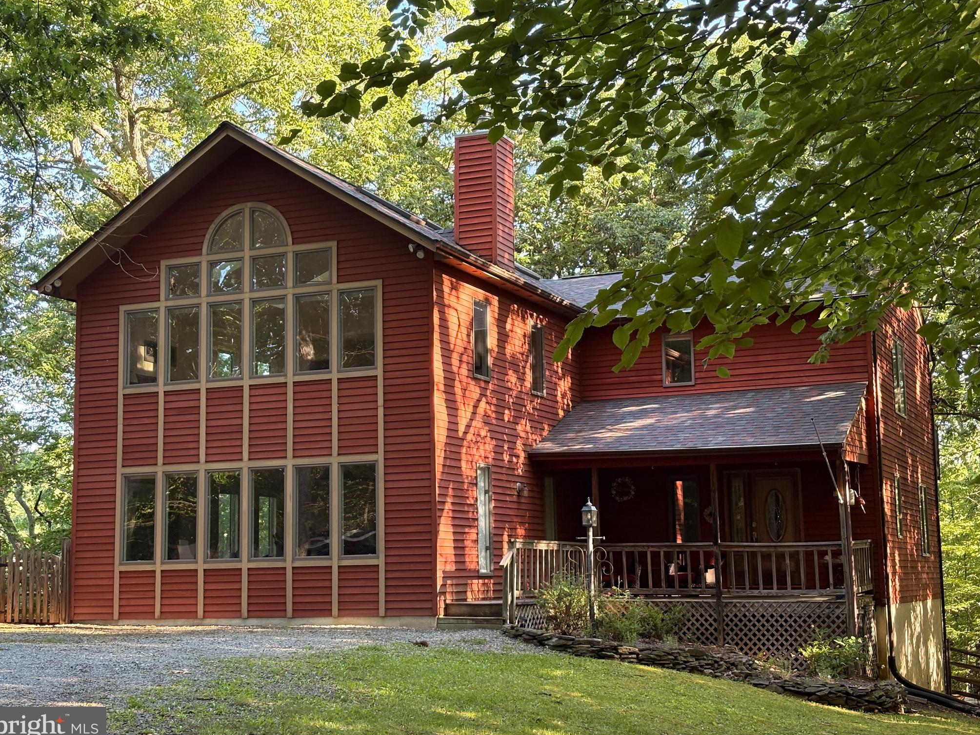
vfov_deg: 27.5
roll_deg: +0.9
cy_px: 372
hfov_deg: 36.2
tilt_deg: +7.5
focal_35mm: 53
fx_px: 1501
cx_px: 484
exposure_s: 1/89
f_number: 1.6
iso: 100
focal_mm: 5.96
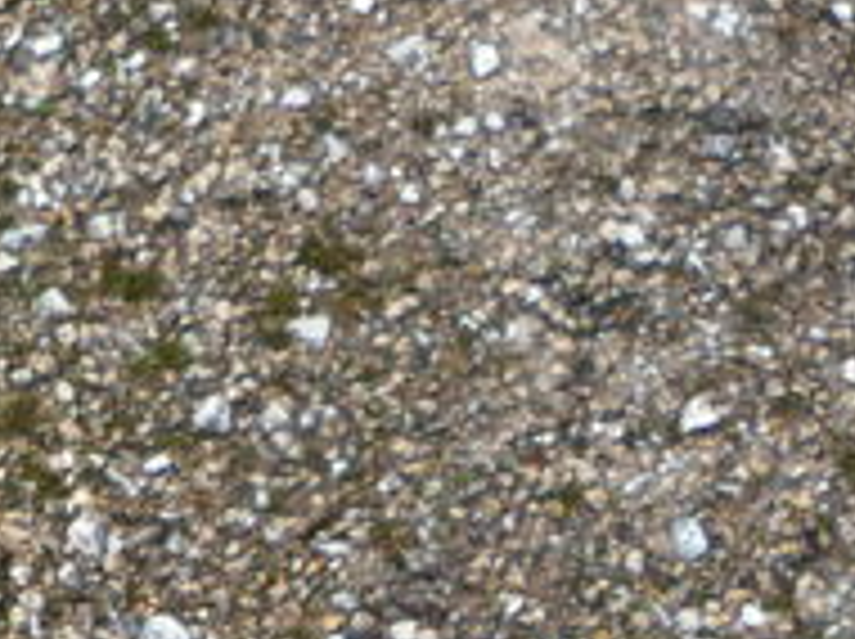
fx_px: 3898
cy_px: 1125
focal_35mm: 158
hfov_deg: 11.5
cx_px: -738
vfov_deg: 9.0
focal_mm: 5.2
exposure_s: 1/200
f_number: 4
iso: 100
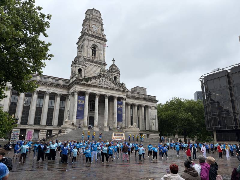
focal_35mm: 26
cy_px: 90
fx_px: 180
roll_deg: -0.6
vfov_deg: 53.1
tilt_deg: +16.8
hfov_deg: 67.3
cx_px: 120
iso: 50
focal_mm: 5.96
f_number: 1.6
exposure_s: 1/1175
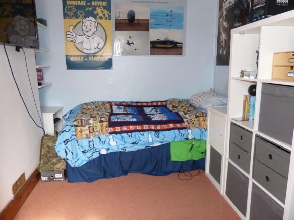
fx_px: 212
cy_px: 110
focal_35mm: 25
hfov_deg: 69.4
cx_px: 147
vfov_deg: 54.9
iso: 400
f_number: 2.8
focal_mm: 4.5
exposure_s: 1/60
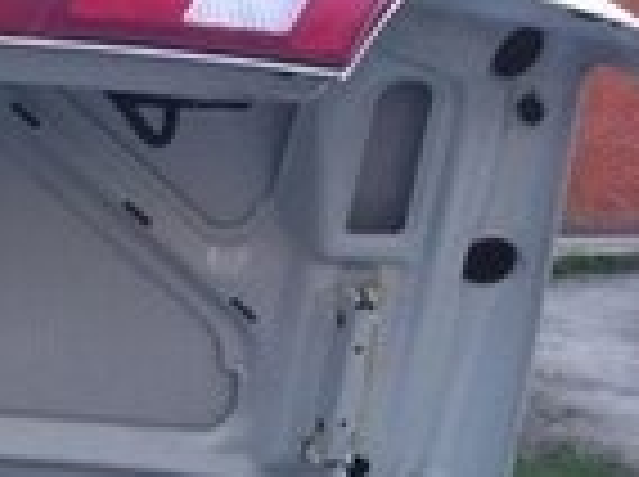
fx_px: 3004
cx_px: -180
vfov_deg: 8.8
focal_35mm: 163
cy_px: 745
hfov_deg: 11.8
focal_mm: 3.85
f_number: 2.8
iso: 80
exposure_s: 1/15
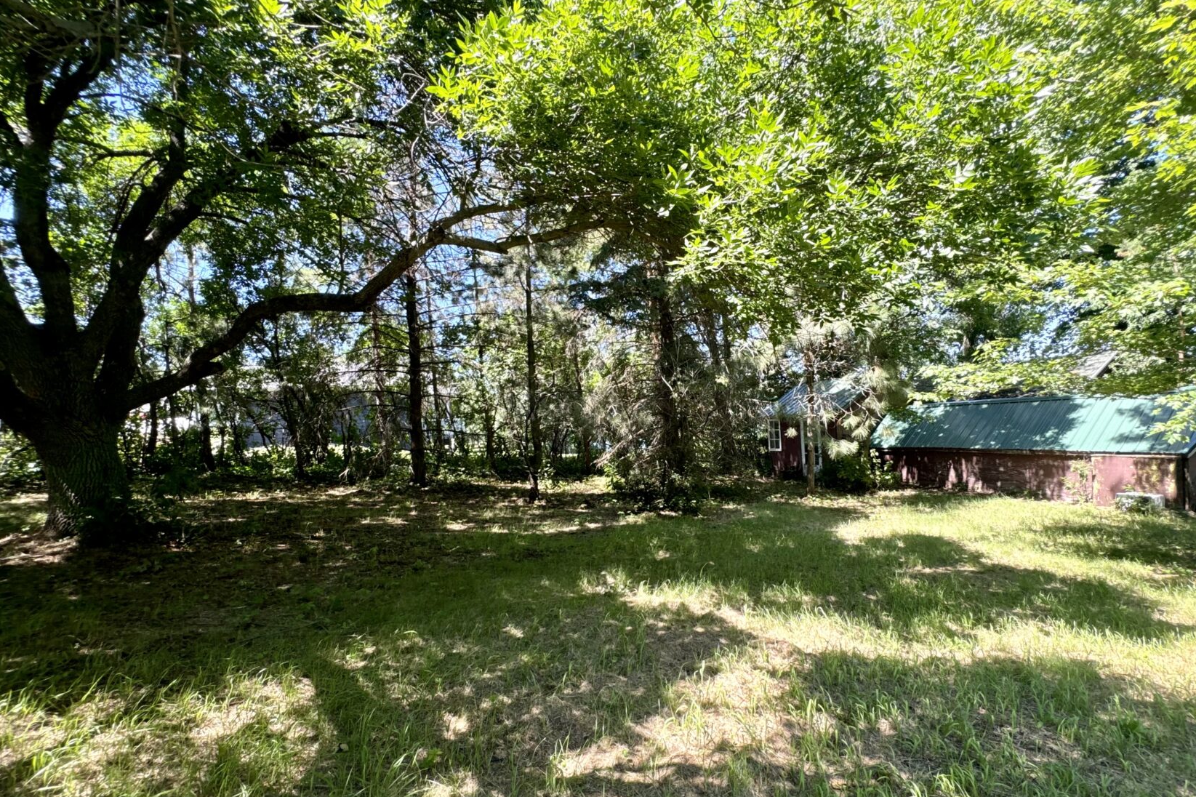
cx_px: 615
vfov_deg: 70.2
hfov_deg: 93.3
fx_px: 565
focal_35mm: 17
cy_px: 441
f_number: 2.2
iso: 40
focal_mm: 2.22
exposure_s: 1/122
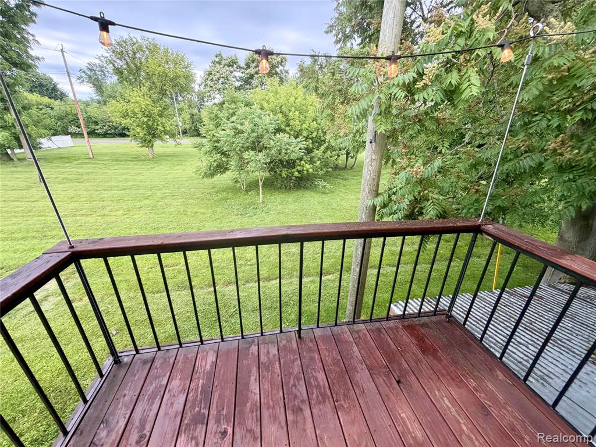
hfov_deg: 102.1
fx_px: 241
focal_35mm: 14
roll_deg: -1.3
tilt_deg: -23.0
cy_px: 224
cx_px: 298
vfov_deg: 85.7
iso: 320
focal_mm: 2.22
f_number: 2.2
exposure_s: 1/121
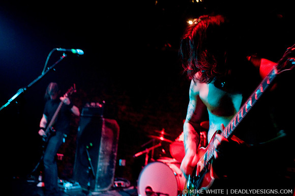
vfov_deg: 43.5
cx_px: 148
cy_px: 98
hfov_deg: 62.0
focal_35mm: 30
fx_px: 245
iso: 1600
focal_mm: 20
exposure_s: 1/30
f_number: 2.8
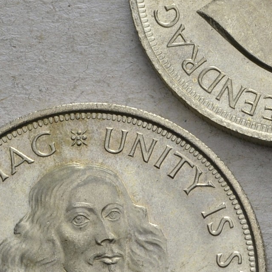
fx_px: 1760
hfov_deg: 8.7
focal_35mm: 198
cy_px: 133
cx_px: 356
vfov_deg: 8.8
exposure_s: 1/250
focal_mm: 40
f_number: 14
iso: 400
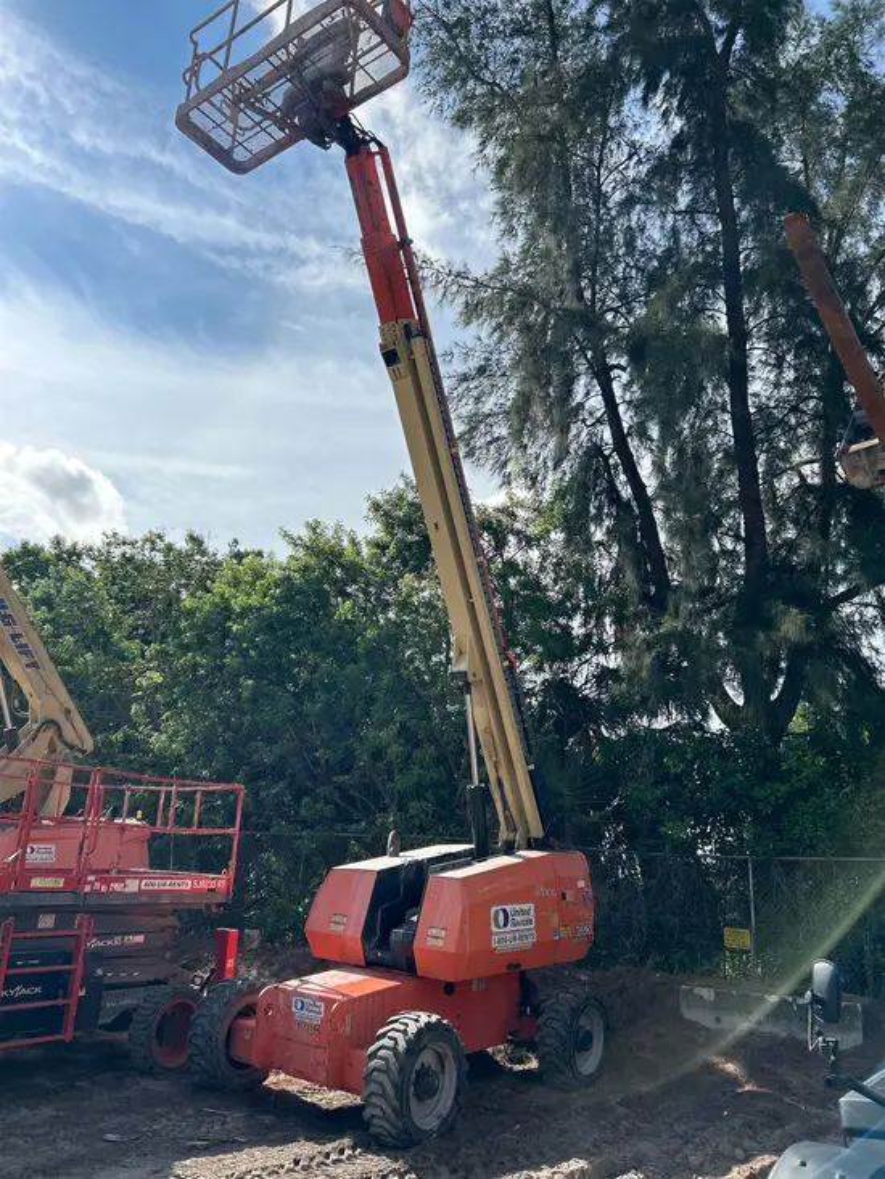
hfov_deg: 53.1
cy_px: 590
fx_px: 886
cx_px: 442
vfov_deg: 67.3
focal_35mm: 26
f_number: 1.5
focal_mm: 5.7
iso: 50
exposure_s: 1/6993
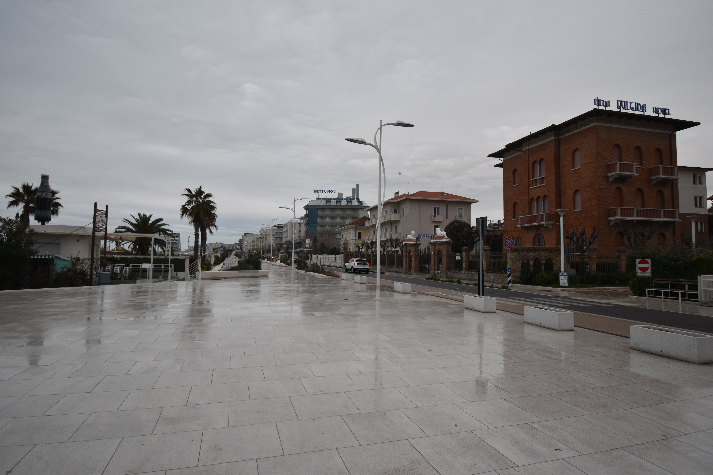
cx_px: 356
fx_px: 386
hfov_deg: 85.4
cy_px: 238
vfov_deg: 63.2
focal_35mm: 20
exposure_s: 1/100
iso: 400
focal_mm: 13
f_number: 5
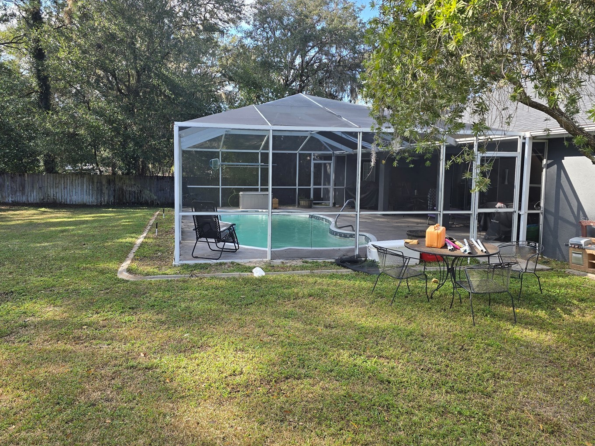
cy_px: 220
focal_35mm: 27
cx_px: 273
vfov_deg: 51.3
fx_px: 464
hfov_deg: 65.2
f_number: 1.7
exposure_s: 1/243
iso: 12
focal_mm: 6.3
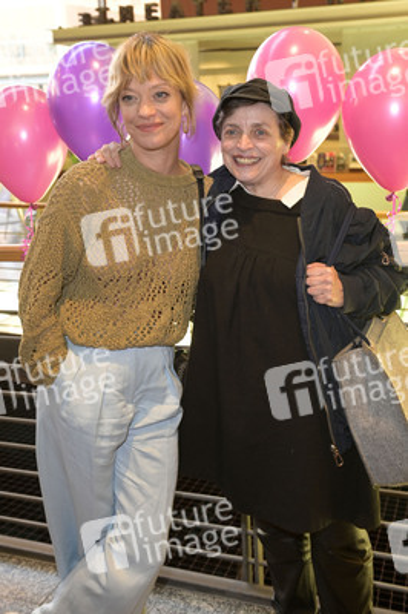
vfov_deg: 54.5
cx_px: 204
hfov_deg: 37.8
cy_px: 307
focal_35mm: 35
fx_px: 596
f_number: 4.5
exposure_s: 1/60
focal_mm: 35
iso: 3200
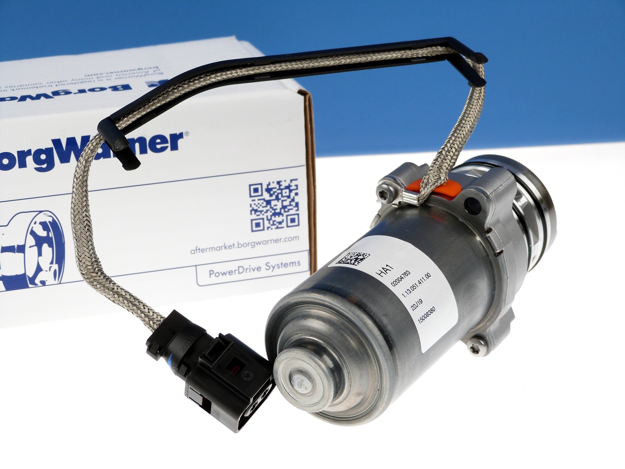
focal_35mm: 84
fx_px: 1517
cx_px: 312
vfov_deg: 17.6
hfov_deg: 23.3
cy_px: 234
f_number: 3.4
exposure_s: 1/100
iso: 100
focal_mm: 15.1
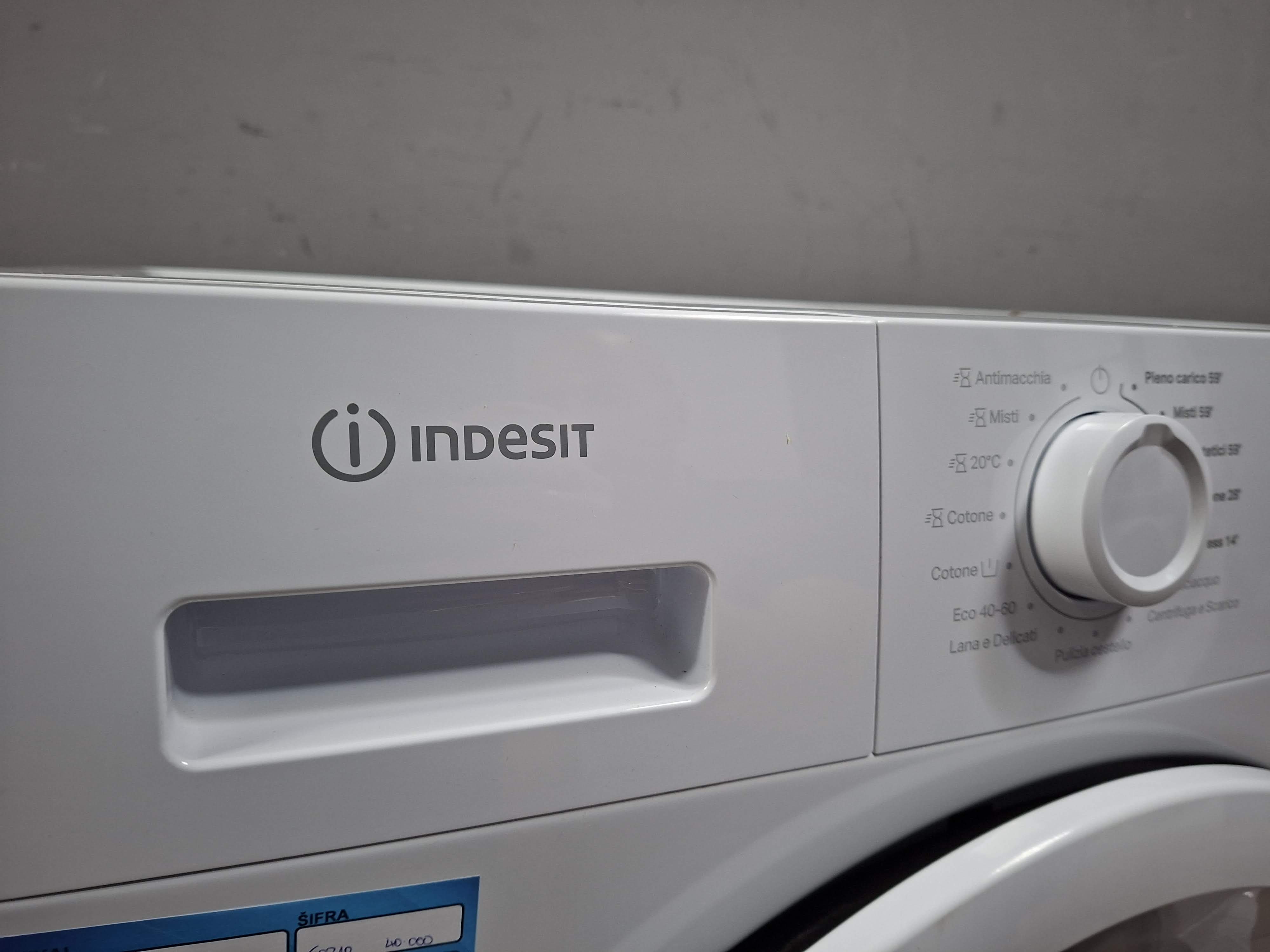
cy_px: 476
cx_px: 635
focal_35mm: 23
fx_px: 844
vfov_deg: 58.9
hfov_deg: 73.9
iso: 320
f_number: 1.8
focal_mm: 5.54
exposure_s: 1/50
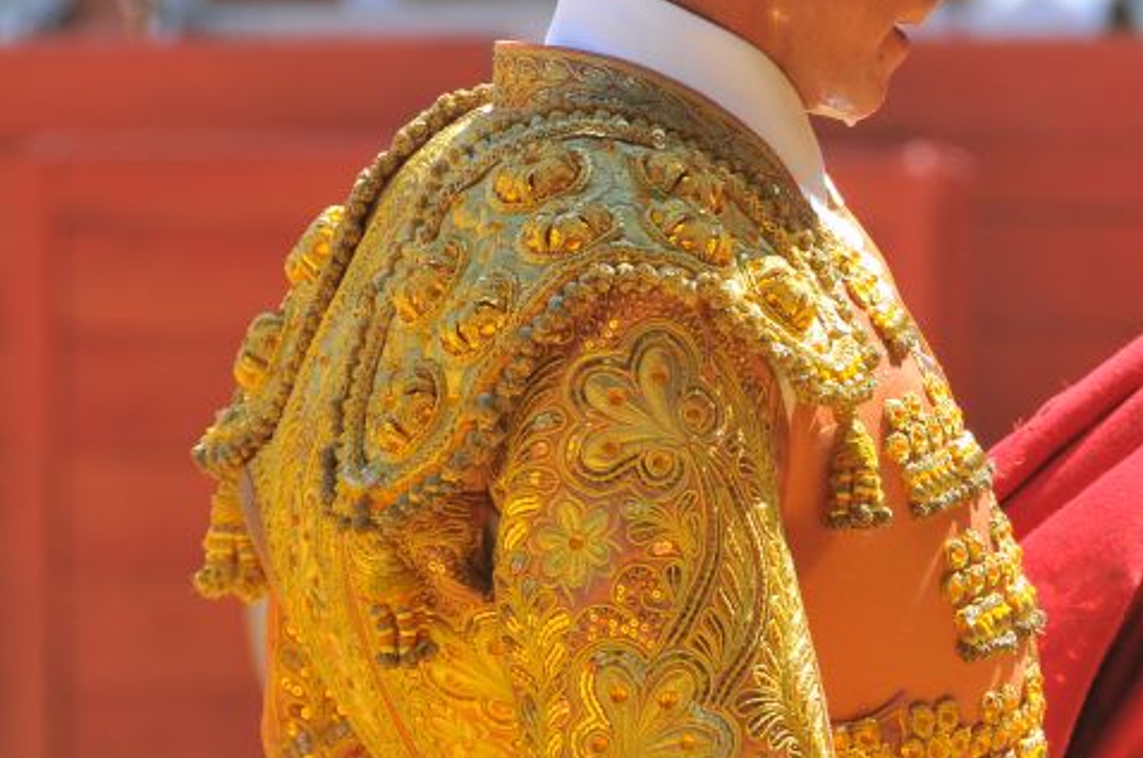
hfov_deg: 3.2
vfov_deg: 2.1
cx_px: 990
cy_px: 98
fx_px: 20381
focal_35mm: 643
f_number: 5.6
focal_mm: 200
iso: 200
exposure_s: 1/350
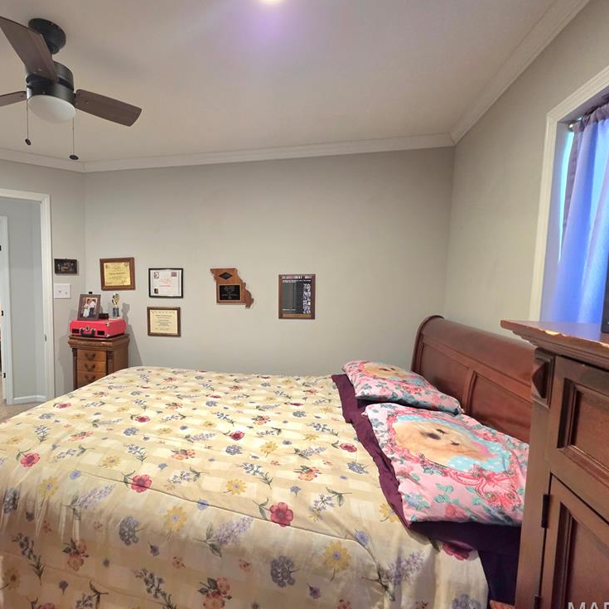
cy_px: 311
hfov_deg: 85.6
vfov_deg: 87.4
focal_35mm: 16
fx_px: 318
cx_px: 226
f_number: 1.9
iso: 400
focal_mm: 2.2
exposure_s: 1/60.2
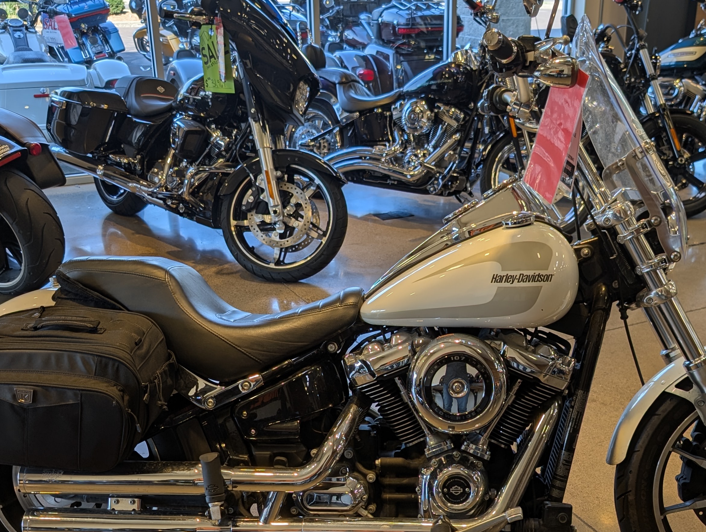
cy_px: 348
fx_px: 858
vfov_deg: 34.2
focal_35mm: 42
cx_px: 418
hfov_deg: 44.5
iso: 19
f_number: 1.68
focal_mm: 6.9
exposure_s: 1/120
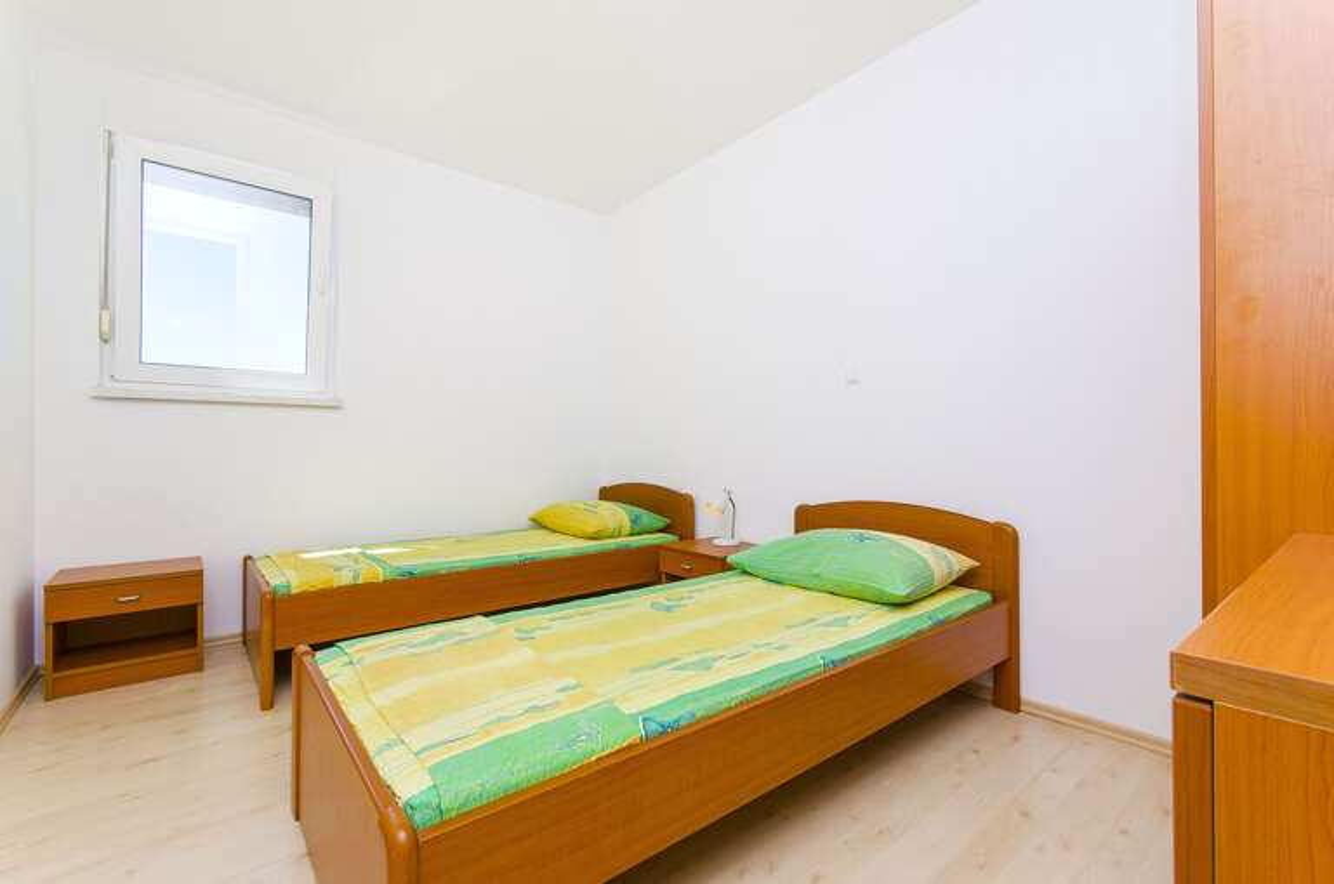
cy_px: 442
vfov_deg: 77.1
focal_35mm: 15
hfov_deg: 100.5
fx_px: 555
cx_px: 667
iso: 125
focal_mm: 10
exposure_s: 1/160
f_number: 8
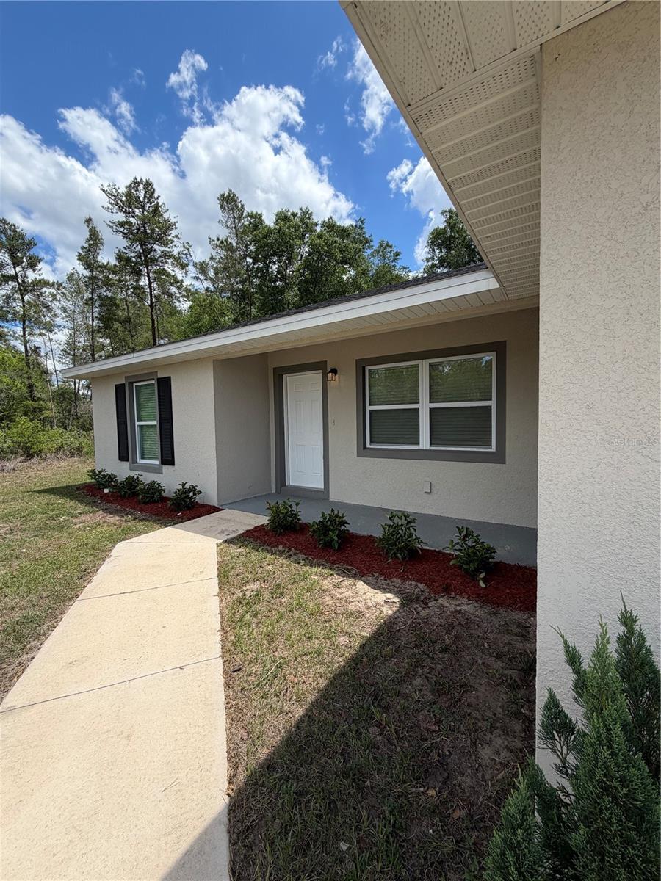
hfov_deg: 85.7
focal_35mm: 14
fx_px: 356
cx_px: 330
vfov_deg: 102.1
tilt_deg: -3.3
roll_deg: +0.3
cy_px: 440
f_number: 2.2
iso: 25
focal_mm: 2.22
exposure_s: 1/770
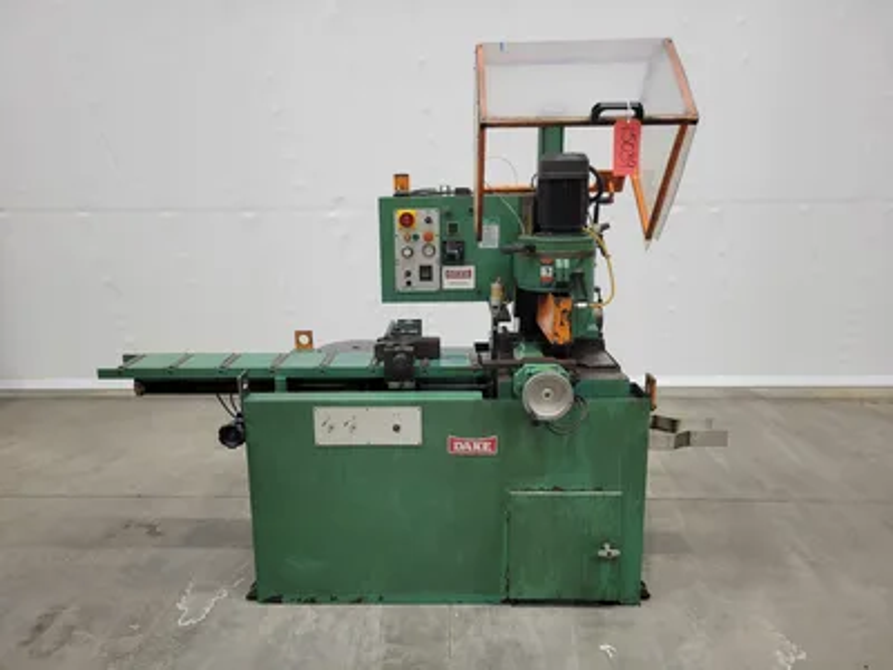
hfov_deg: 67.3
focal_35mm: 26
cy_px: 335
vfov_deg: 53.1
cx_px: 446
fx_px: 671
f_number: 1.8
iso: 200
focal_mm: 5.4
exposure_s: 1/39
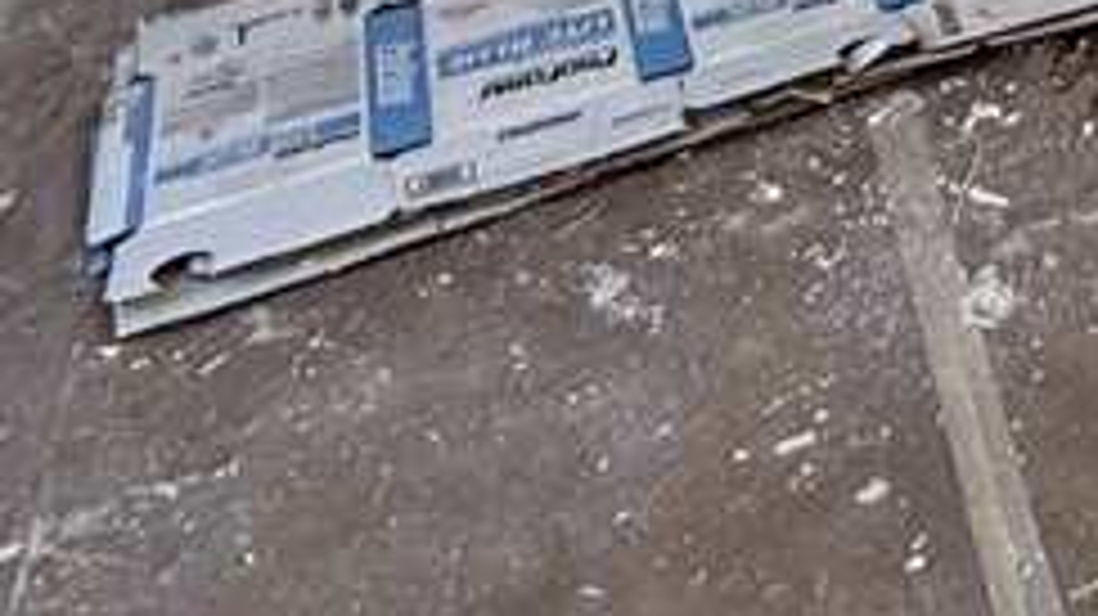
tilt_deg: -6.2
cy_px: -1034
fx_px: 2328
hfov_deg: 20.2
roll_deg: -0.6
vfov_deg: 11.4
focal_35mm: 80
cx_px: 1908
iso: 100
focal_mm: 2.22
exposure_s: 1/99
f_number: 2.2
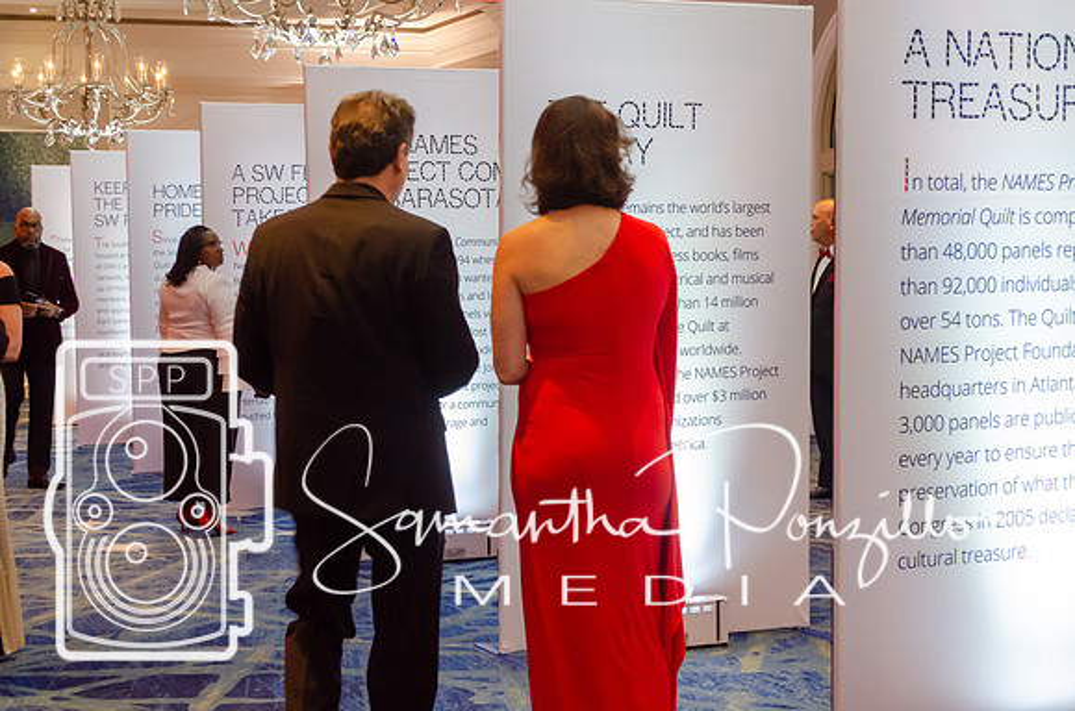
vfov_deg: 20.4
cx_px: 538
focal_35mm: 66
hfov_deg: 30.5
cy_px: 356
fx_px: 1973
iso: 2500
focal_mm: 40
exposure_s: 1/30
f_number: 5.3
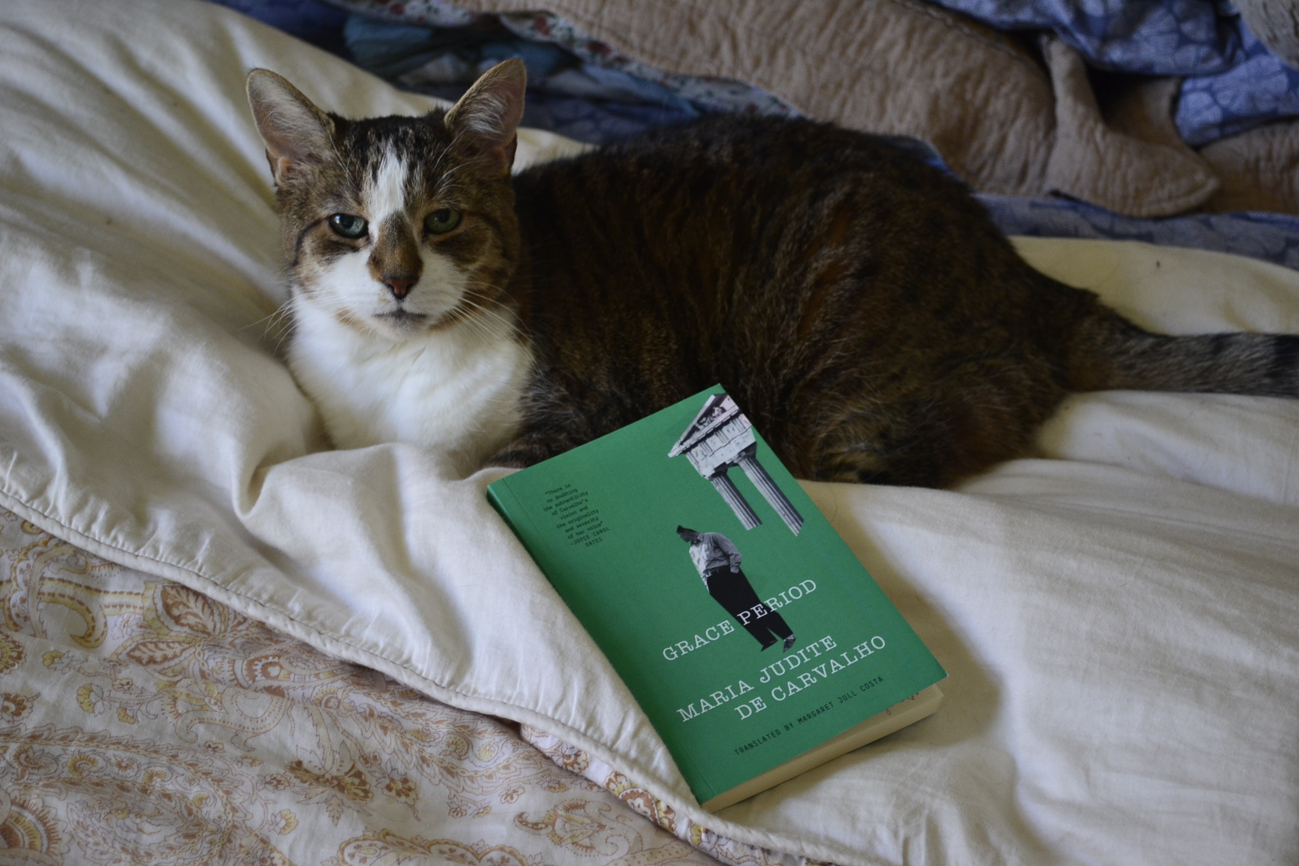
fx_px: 2273
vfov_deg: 21.6
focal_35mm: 63
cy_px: 433
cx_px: 650
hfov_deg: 31.9
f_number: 5.3
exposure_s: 1/15
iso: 800
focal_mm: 42
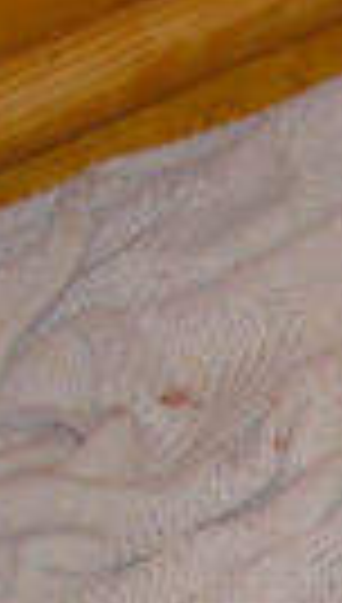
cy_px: 860
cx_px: 1062
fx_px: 3076
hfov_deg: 5.9
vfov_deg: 10.8
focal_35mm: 192
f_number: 2.8
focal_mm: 6.1
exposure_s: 1/60
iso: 100
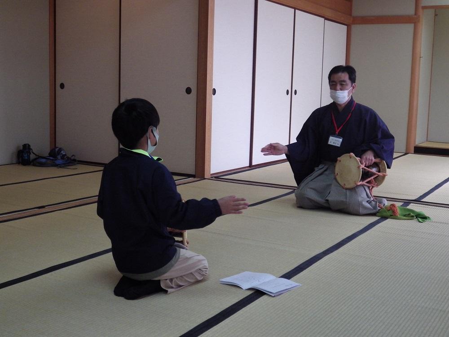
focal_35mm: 50
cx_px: 224
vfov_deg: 29.1
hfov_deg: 38.2
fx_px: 649
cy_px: 168
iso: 400
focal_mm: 9
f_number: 3.8
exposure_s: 1/60
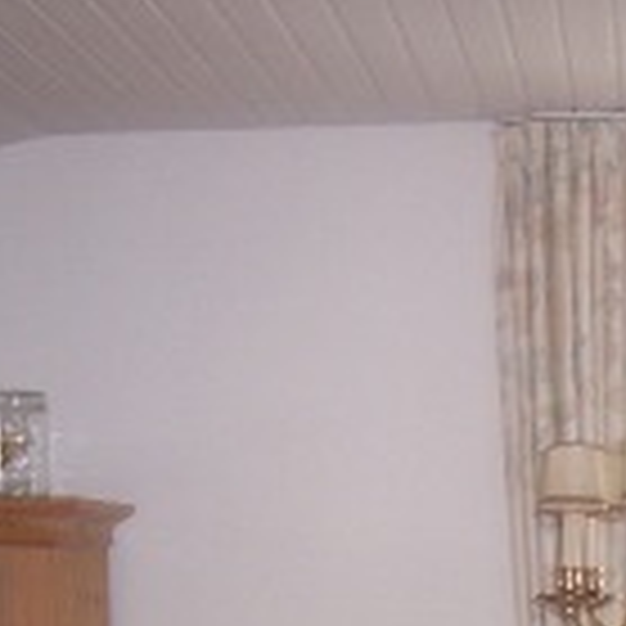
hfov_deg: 15.4
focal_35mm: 110
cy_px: 725
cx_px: 676
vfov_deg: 15.3
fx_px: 2251
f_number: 3
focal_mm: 6
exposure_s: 1/60
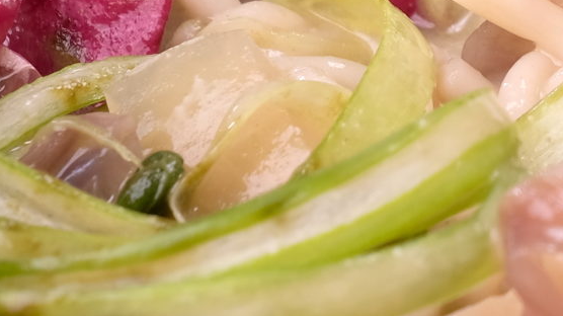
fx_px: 12533
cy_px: -41
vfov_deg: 1.4
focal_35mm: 840
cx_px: 1018
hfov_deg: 2.6
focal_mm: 116.1
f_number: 13
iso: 250
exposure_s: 1/200
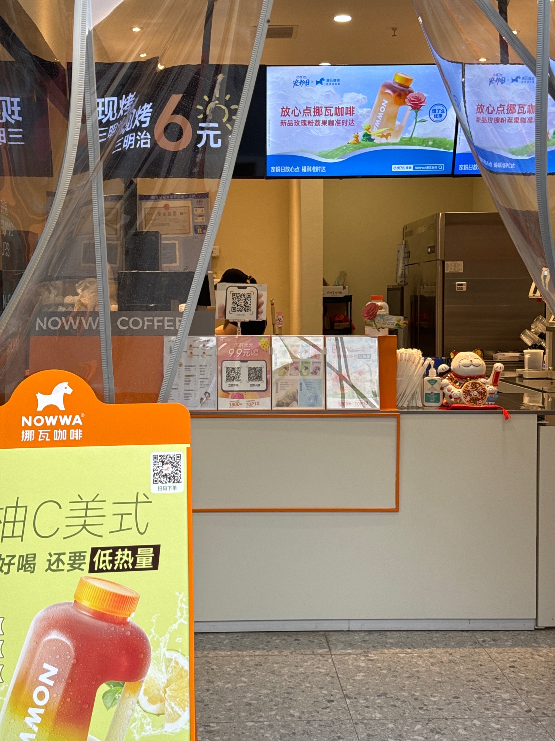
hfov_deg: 30.3
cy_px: 370
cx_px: 278
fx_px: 1026
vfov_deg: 39.7
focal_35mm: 48
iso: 100
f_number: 1.78
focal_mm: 6.76
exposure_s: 1/116
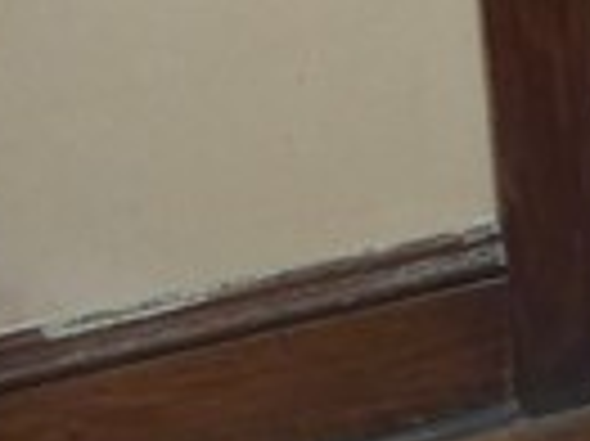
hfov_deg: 9.0
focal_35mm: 180
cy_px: -454
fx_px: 3065
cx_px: 1734
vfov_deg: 7.9
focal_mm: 5.4
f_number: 1.8
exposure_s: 1/60
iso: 400
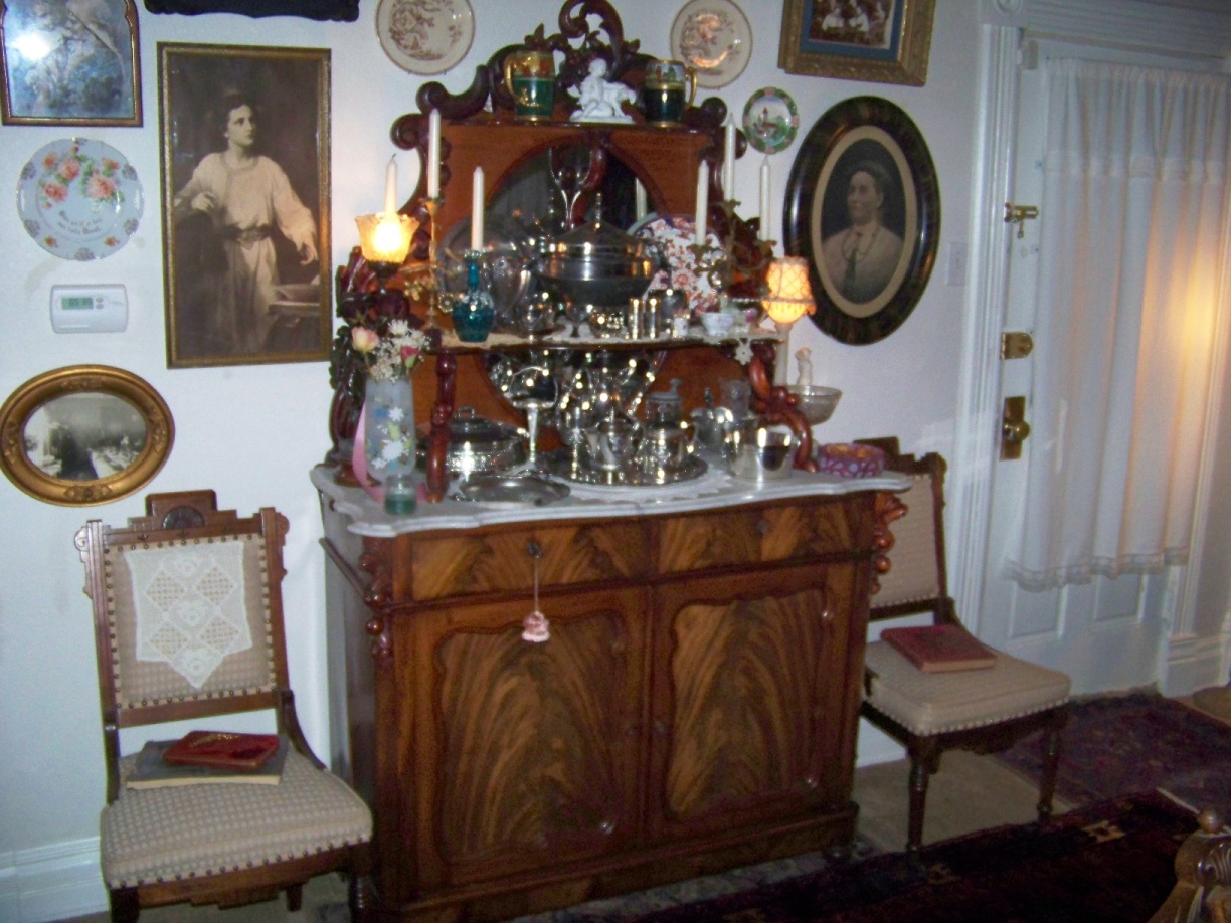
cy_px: 462
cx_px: 616
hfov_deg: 51.4
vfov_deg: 39.7
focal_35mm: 36
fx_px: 1280
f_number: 2.8
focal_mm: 5.85
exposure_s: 1/30
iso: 200
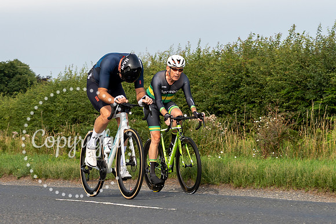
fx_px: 1662
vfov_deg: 7.7
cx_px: 165
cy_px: 100
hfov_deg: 11.5
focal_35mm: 178
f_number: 5
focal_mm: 63
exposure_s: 1/640
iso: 160
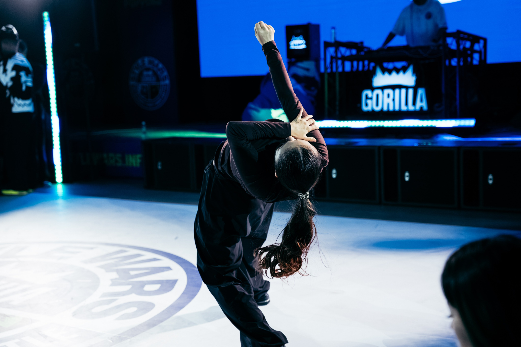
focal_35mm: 55
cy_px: 174
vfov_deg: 24.6
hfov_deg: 36.2
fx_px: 796
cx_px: 260
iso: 3200
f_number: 2.8
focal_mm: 55
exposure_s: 1/800
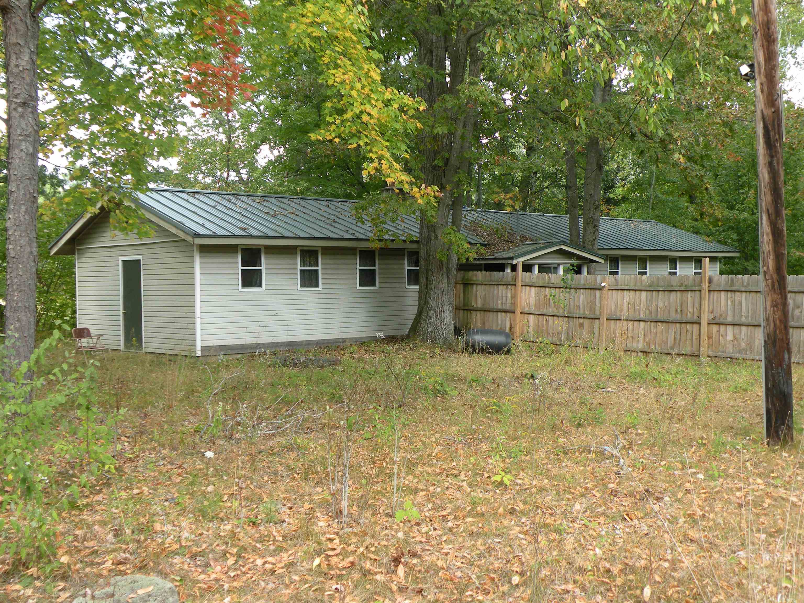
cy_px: 302
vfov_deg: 34.3
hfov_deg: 44.8
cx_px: 402
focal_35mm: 42
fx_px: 976
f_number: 3.2
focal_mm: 7.4
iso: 64
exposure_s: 1/68
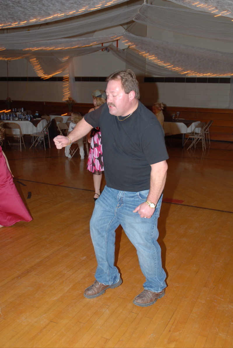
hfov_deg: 36.9
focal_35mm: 36
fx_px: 349
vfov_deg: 53.1
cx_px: 116
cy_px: 174
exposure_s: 1/13
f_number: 2.8
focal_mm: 24
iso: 100
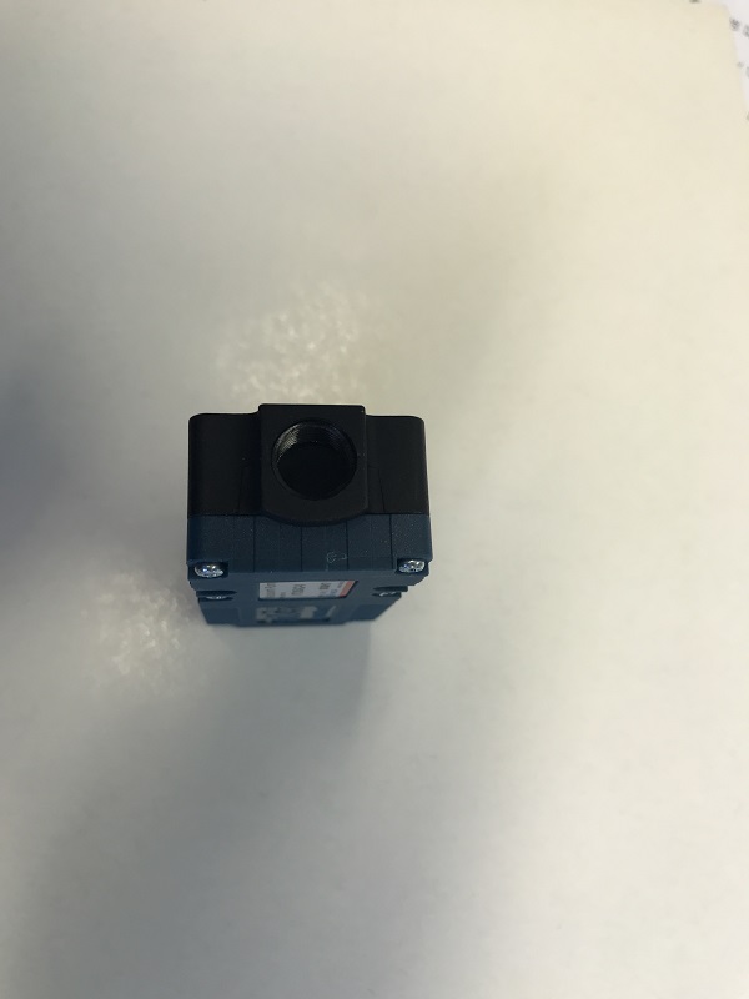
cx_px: 374
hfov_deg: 49.7
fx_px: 808
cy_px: 500
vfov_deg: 63.4
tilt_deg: -73.8
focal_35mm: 28
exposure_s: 1/100
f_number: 1.8
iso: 32
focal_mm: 3.99
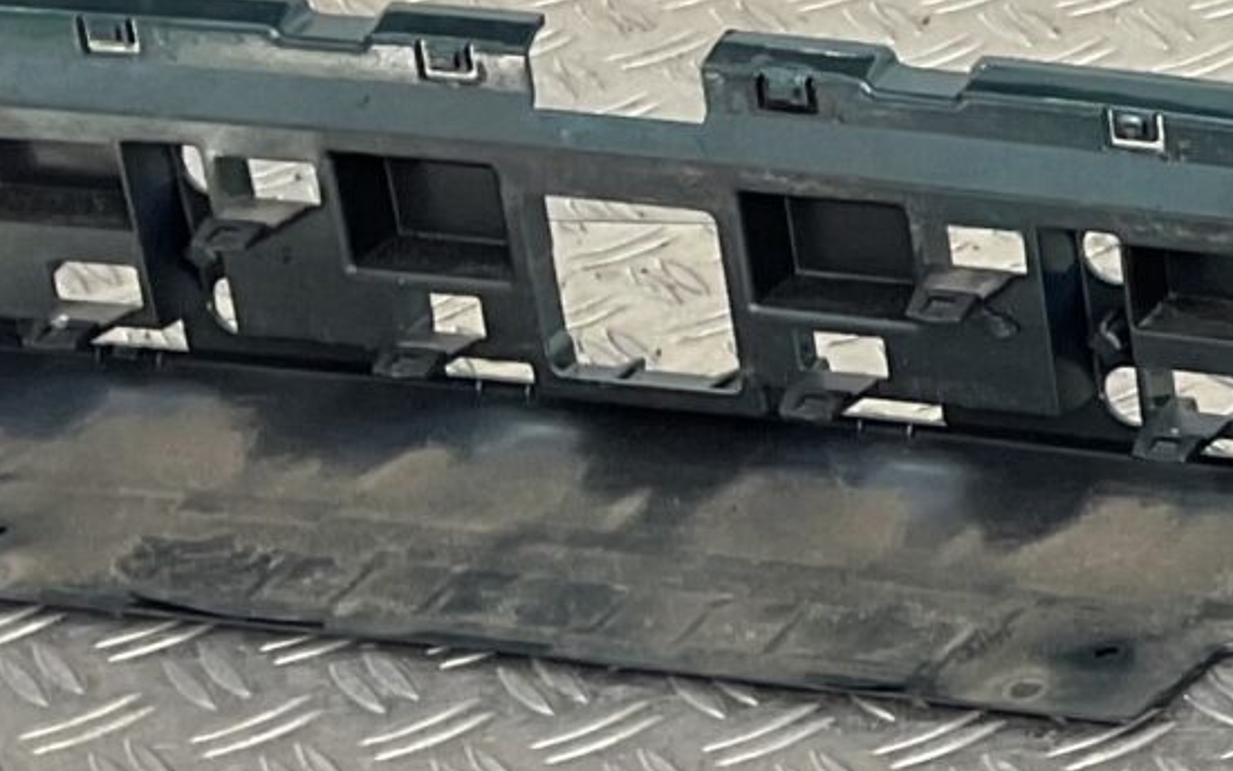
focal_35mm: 143
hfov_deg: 12.3
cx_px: 2706
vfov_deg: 9.2
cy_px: 498
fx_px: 4806
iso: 25
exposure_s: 1/120
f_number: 1.8
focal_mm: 3
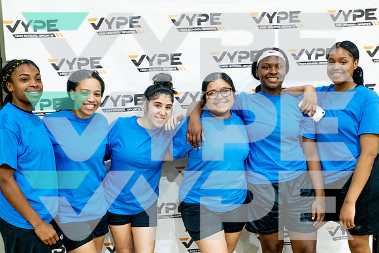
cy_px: 167
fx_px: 400
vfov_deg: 34.8
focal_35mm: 38
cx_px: 187
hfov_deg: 50.7
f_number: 2.8
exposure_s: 1/125
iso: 2500
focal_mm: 26
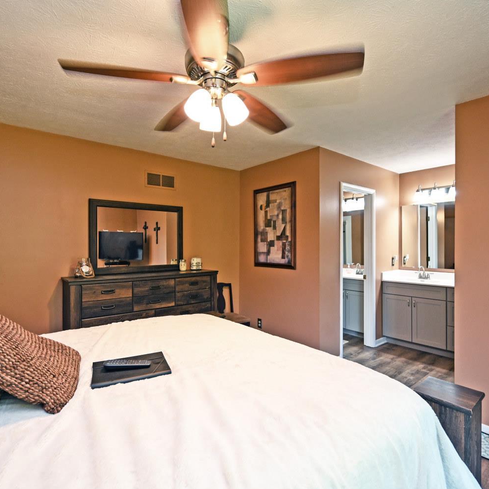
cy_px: 245
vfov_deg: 80.7
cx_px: 234
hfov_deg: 80.7
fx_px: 288
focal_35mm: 18
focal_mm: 14
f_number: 4
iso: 400
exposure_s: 1/60
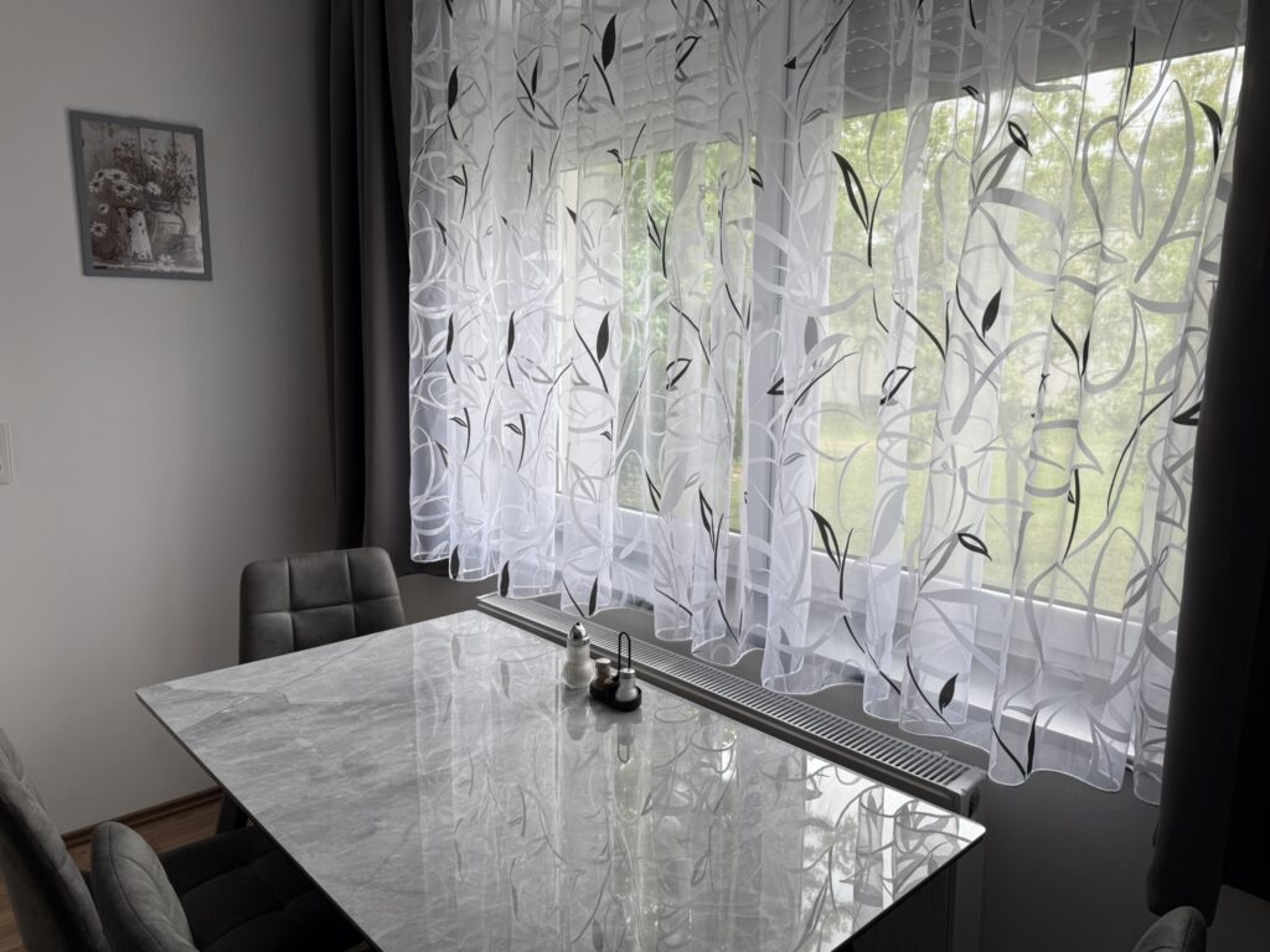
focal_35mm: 24
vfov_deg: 56.8
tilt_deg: -8.8
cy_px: 476
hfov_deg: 71.6
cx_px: 635
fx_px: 881
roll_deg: -0.4
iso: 64
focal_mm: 6.76
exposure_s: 1/153
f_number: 1.78
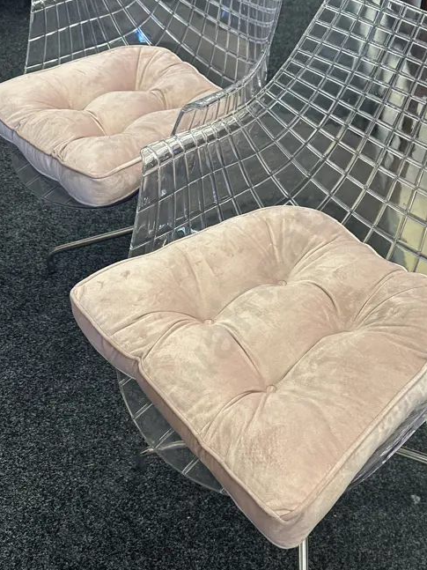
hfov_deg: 37.5
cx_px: 266
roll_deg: -3.6
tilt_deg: -43.5
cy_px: 280
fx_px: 625
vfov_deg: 49.0
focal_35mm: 38
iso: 200
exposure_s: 1/100
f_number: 1.78
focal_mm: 6.86
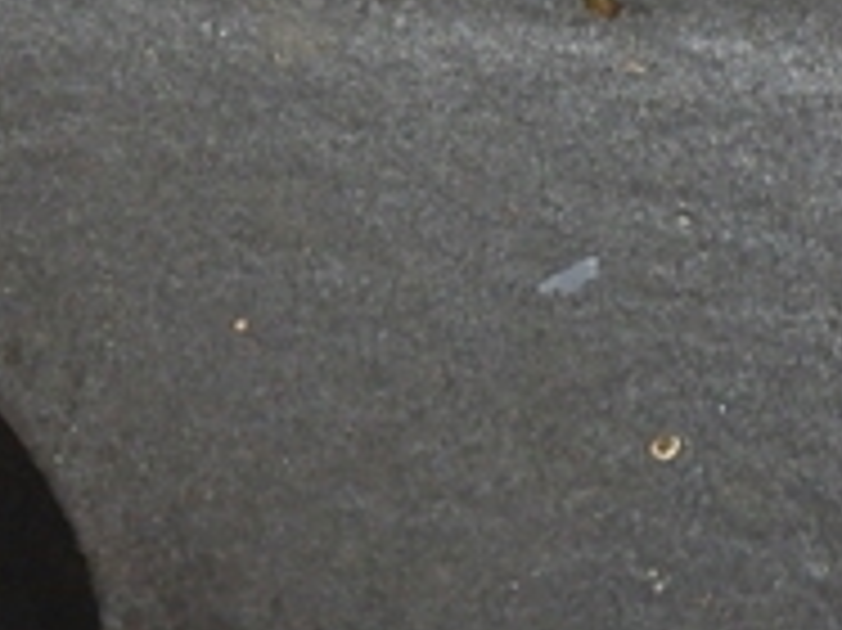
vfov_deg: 4.1
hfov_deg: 5.5
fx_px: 8751
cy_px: -117
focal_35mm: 360
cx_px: 842
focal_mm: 25
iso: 640
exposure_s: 1/125
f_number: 5.5
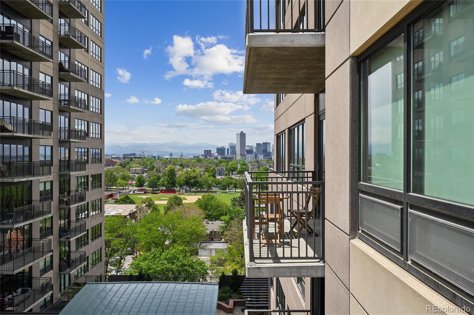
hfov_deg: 62.0
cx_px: 237
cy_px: 158
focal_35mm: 30
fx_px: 395
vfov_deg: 43.5
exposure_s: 1/640
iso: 400
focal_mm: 30
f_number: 16
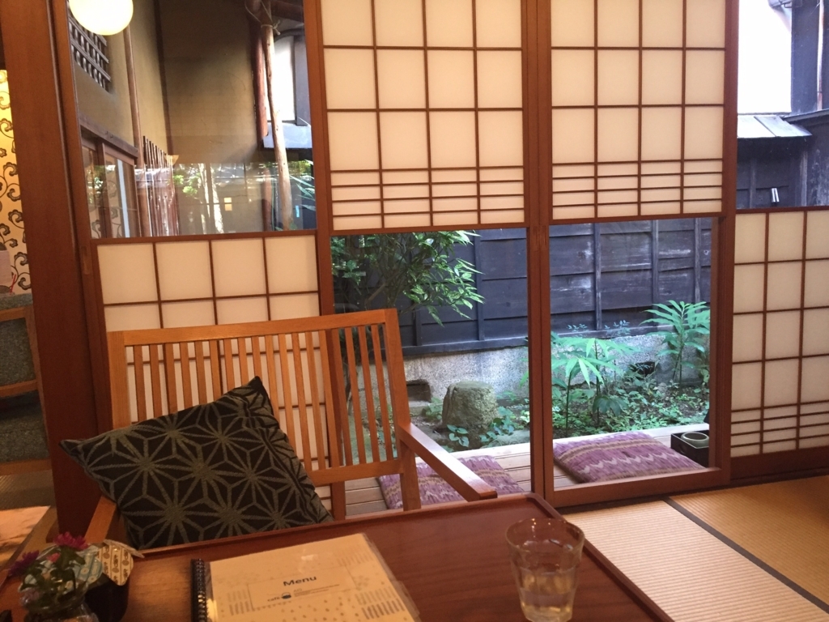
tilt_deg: -8.5
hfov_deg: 61.7
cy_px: 311
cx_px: 414
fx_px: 695
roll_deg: +2.9
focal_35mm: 29
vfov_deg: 48.2
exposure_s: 1/24
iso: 250
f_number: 2.2
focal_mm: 4.15
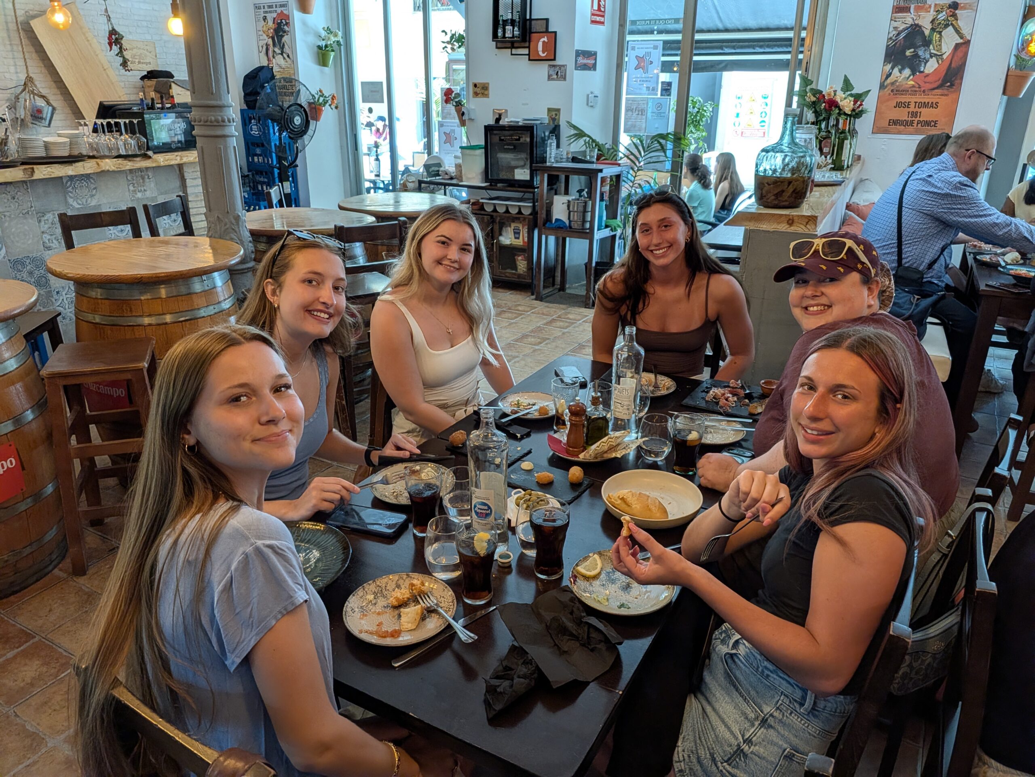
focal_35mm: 24
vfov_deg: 56.8
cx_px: 518
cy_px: 388
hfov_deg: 71.6
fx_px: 718
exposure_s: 1/68.8
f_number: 1.7
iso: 108
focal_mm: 4.53
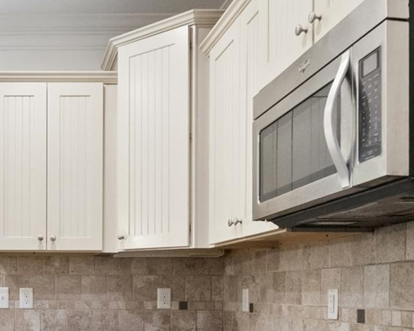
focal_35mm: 48
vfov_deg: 29.9
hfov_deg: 35.8
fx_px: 588
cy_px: 305
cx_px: 19
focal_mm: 10
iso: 800
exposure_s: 1/30
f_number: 7.1
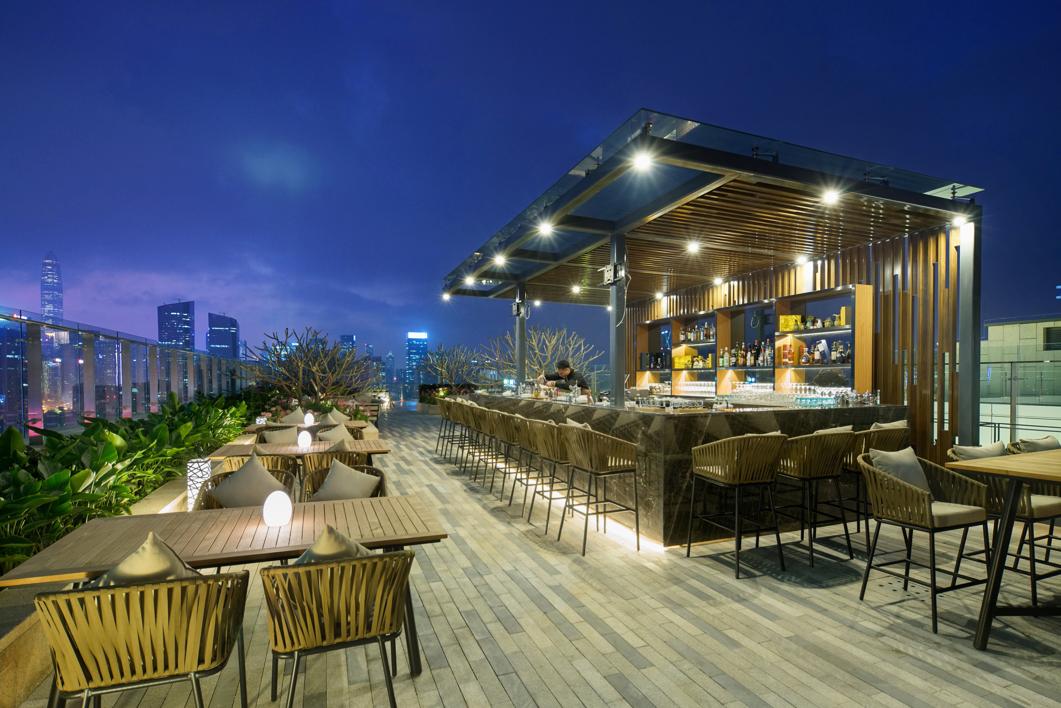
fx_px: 501
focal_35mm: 17
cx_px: 530
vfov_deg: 70.5
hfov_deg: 93.3
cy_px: 354
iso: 1600
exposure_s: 1/2.5
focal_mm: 17
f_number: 8
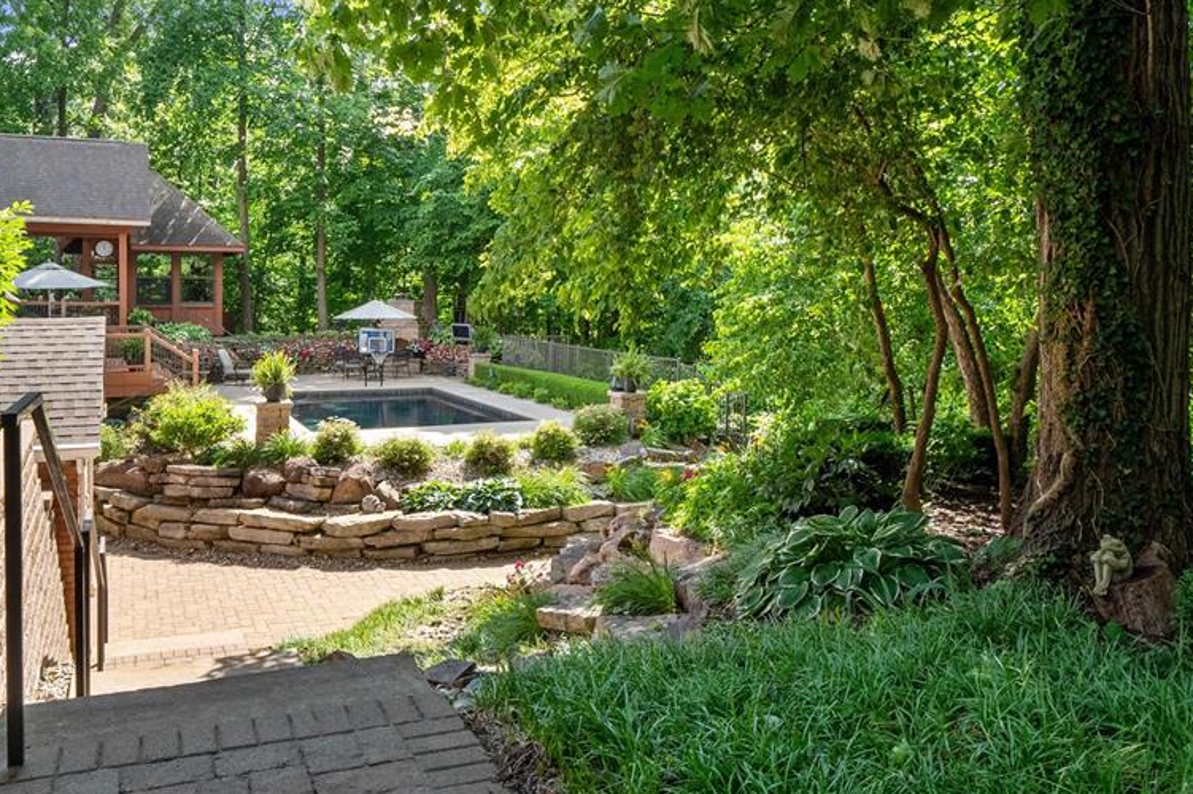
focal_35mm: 30
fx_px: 994
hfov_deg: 61.8
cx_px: 540
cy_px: 308
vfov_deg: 43.3
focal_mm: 11
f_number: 8
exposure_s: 1/80
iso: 400
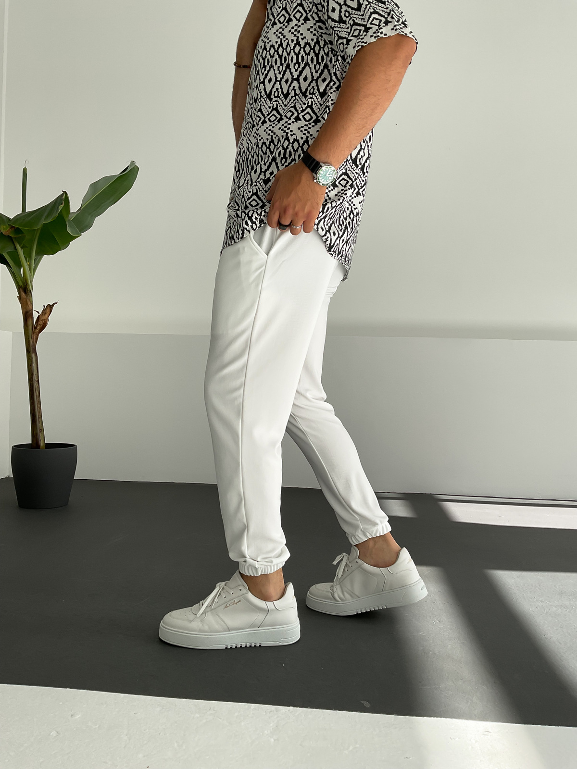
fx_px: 645
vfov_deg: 61.7
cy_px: 384
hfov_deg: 48.2
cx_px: 288
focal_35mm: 29
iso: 16
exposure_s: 1/550
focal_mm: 3
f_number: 1.8
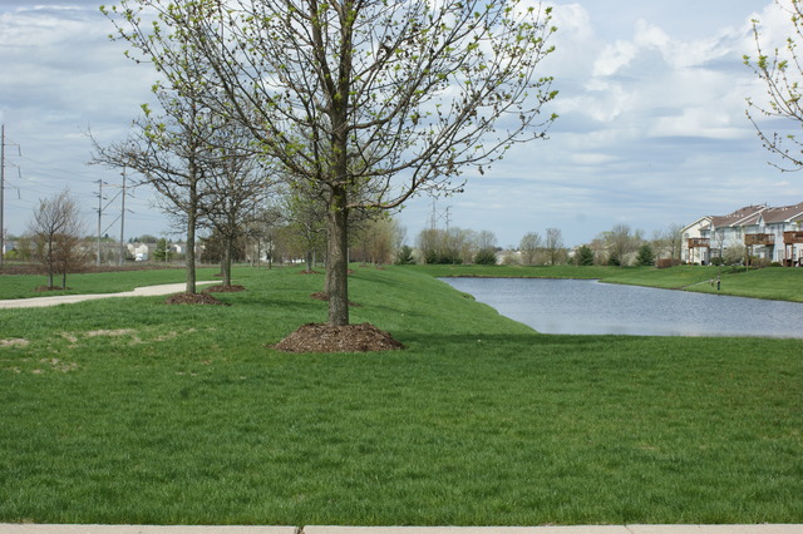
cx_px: 402
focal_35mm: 60
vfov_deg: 22.6
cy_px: 267
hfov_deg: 33.4
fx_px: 1338
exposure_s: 1/125
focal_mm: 40
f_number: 13
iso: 100
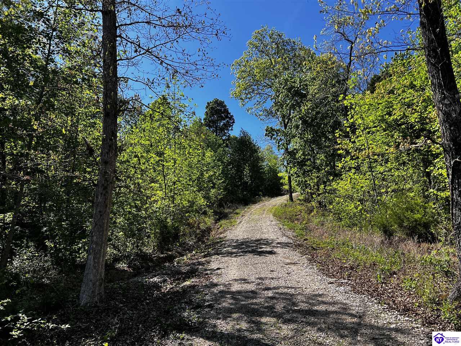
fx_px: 346
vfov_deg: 53.1
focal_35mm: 26
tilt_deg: +15.6
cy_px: 173
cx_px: 230
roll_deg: +1.0
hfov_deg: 67.3
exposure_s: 1/2252
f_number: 1.5
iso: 50
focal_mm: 5.7
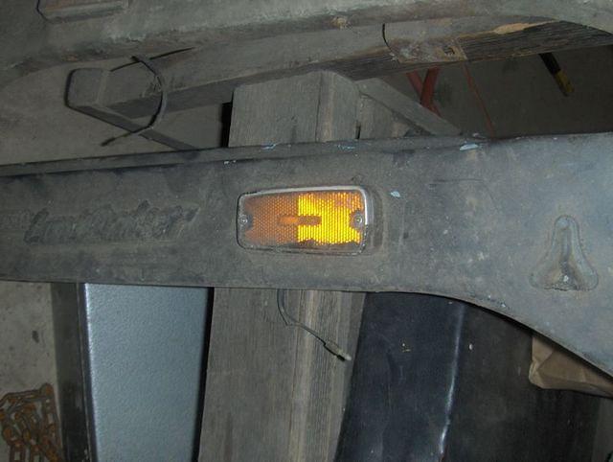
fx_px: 727
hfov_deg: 45.7
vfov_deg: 35.2
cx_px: 306
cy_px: 231
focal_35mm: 41
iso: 100
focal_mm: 6.5
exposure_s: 1/60
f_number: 3.5
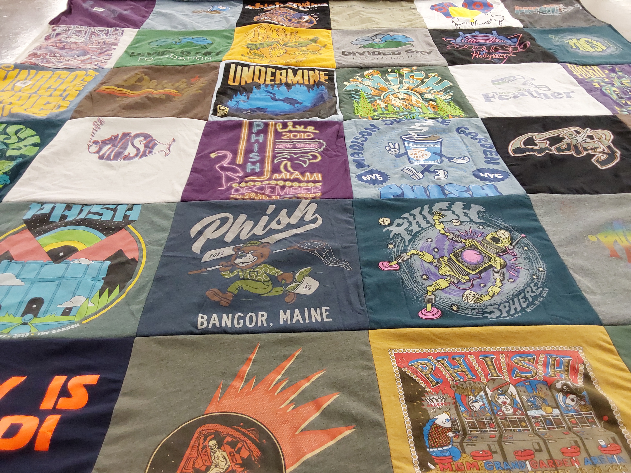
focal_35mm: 28
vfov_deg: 49.7
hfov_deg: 63.4
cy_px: 236
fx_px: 510
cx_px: 316
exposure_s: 1/60
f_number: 1.9
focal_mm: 2.91
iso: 200
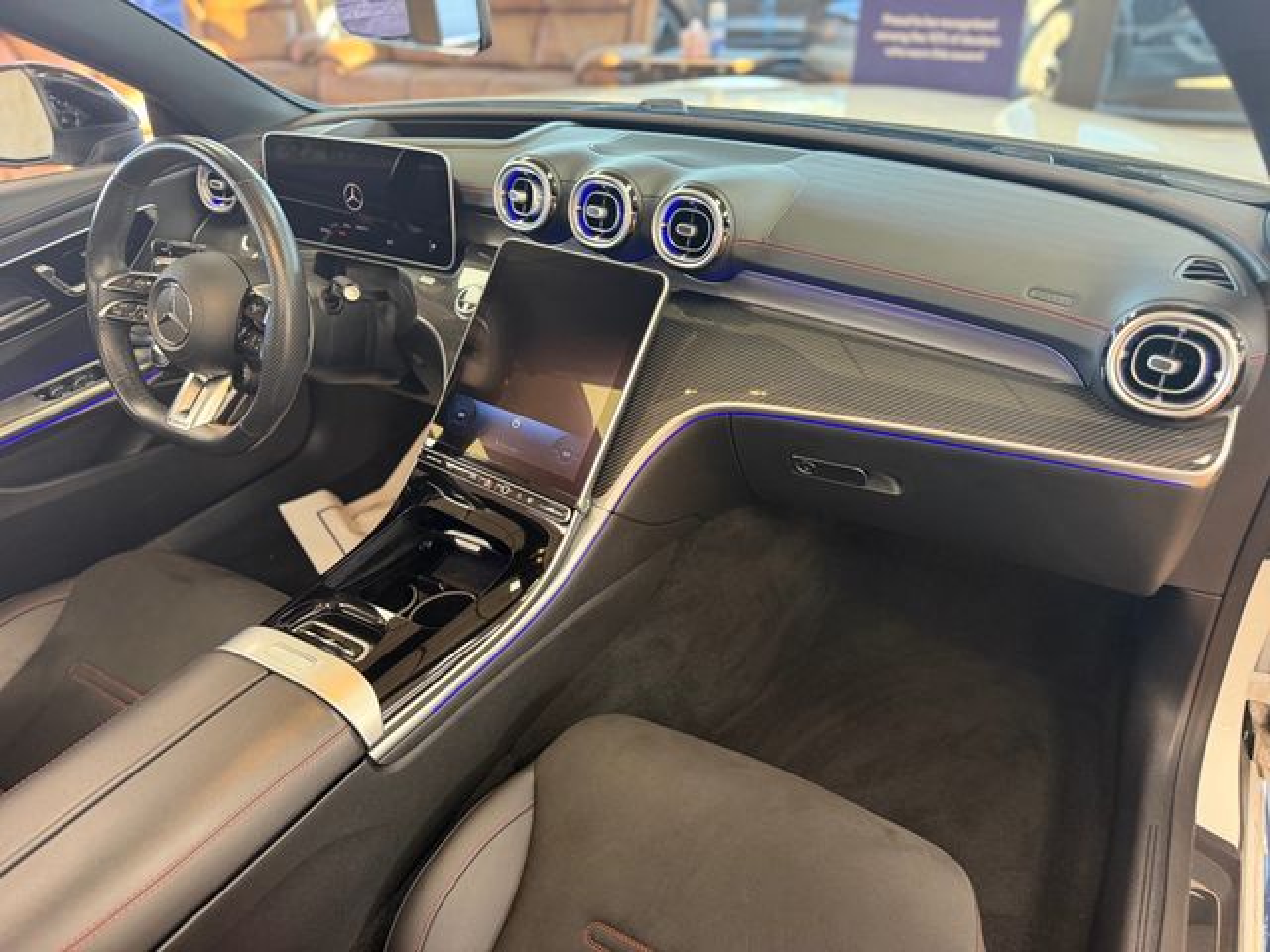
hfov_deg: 71.6
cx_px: 635
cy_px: 476
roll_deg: +2.4
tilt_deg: -32.7
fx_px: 881
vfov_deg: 56.8
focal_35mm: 24
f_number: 1.78
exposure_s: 1/60
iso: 320
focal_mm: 6.76
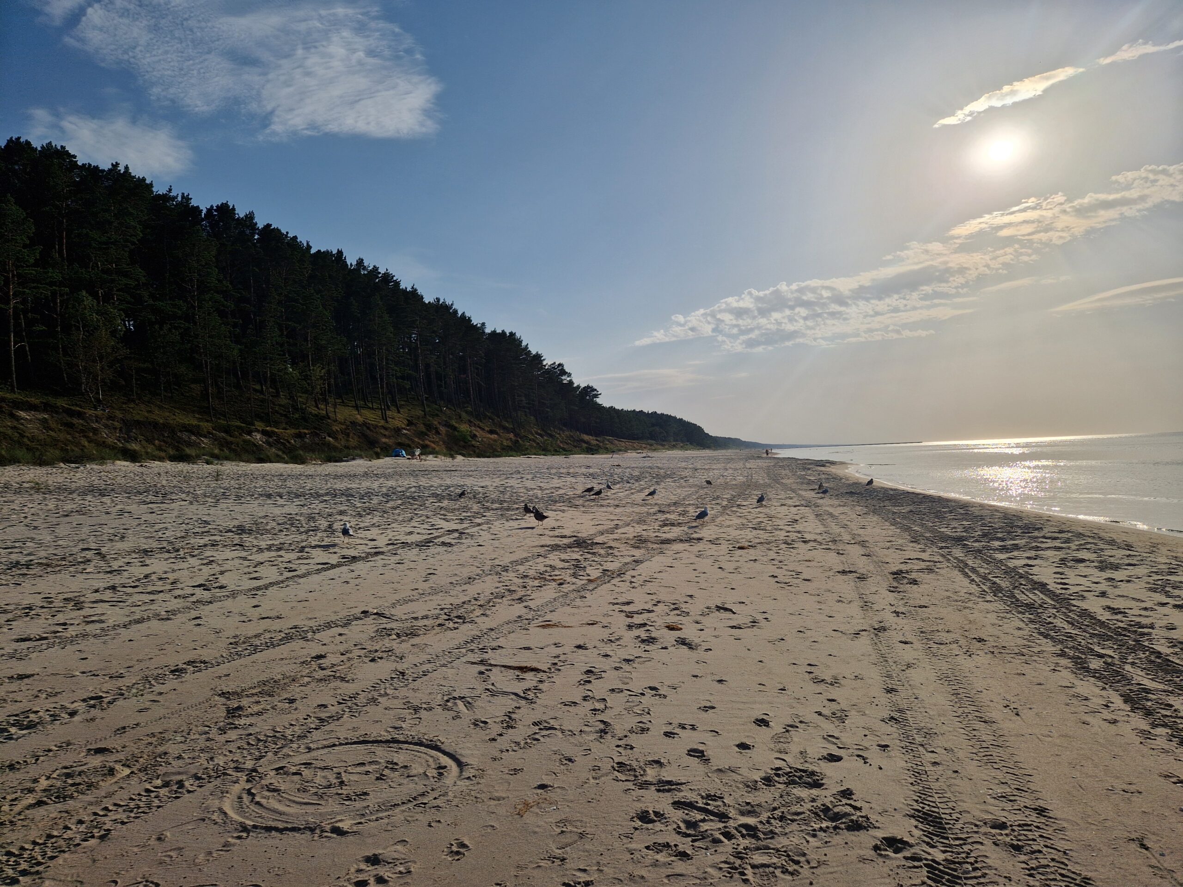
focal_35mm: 23
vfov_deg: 58.9
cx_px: 592
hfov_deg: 73.9
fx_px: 786
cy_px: 444
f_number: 1.8
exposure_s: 1/9504
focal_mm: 5.4
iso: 50
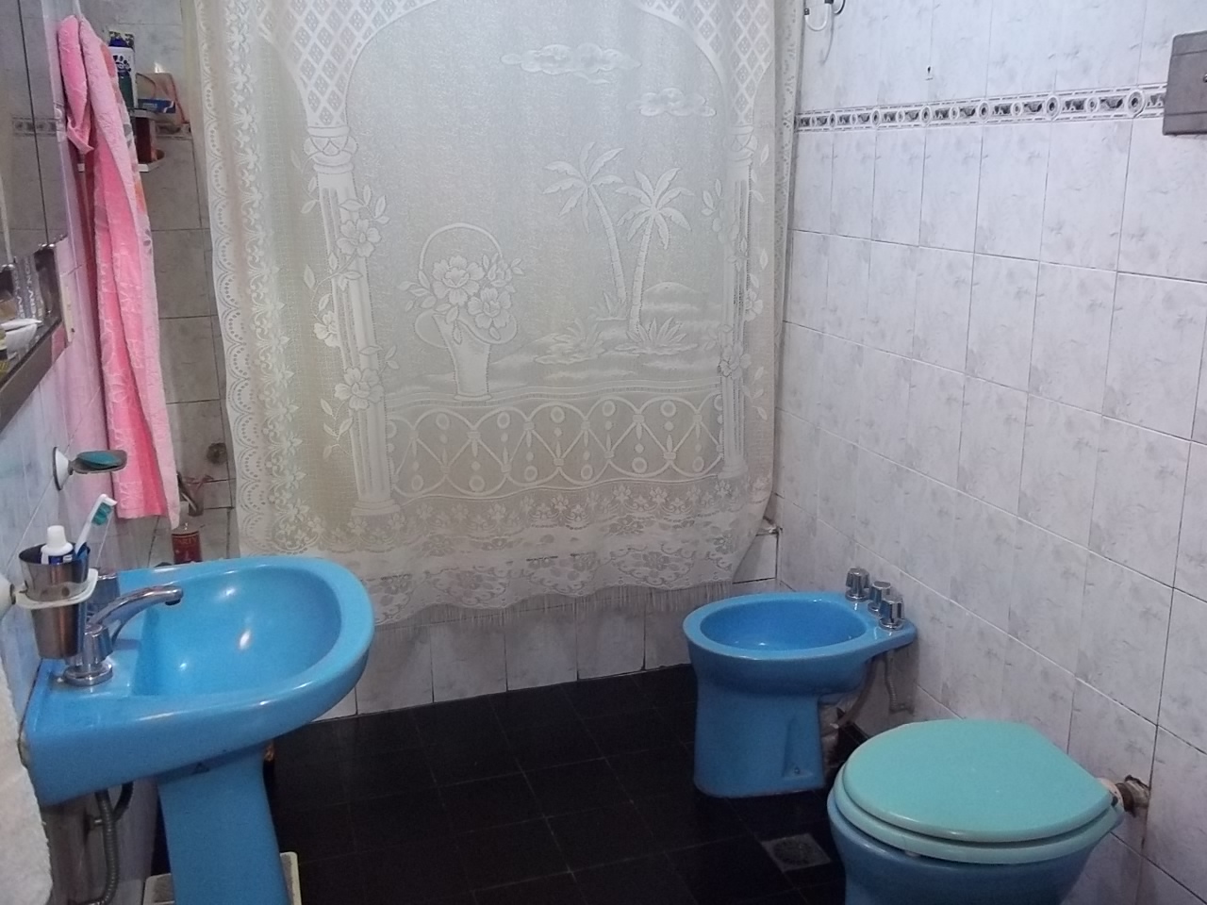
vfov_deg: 44.2
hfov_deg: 56.8
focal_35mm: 32
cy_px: 452
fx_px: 1116
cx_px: 604
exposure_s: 1/8
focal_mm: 5.7
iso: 217
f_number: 2.9
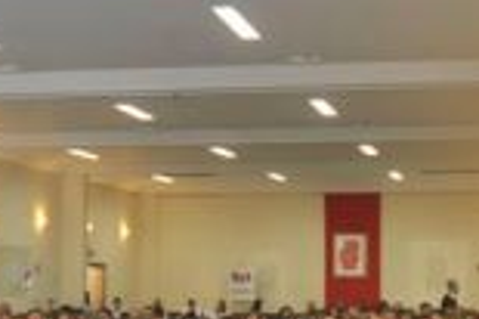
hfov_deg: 25.5
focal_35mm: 78
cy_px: 282
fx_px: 1037
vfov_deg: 17.2
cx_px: 399
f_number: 3.5
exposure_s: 1/125
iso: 1000
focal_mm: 18
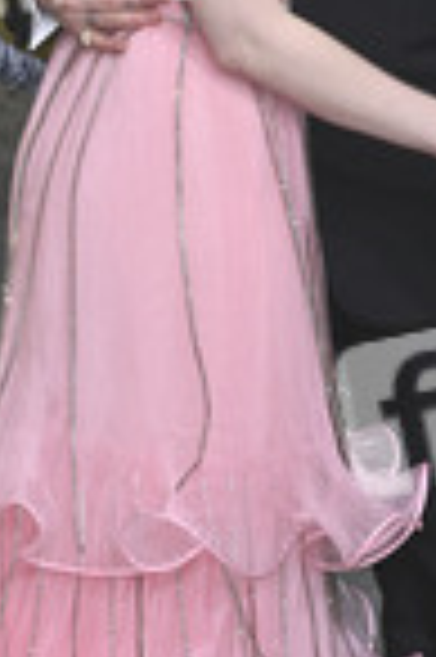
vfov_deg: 9.3
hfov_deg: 6.2
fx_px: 4042
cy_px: 166
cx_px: 157
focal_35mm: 222
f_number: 8
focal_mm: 81
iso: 320
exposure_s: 1/200
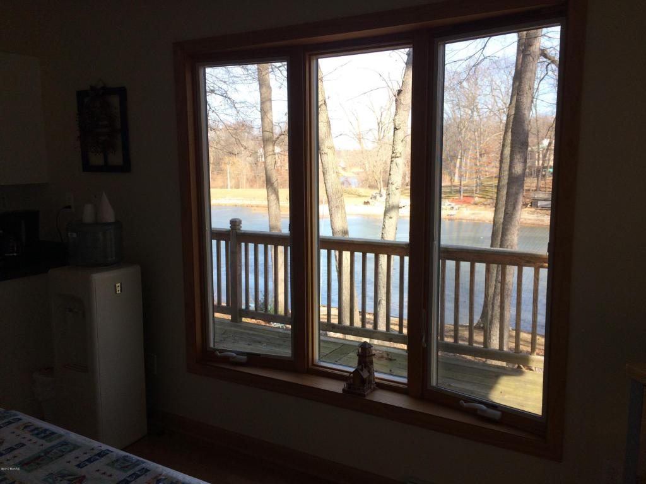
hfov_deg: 61.7
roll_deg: +0.8
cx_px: 323
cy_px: 242
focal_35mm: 29
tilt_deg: -8.5
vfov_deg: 48.2
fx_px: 541
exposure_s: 1/272
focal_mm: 4.15
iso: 32
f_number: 2.2
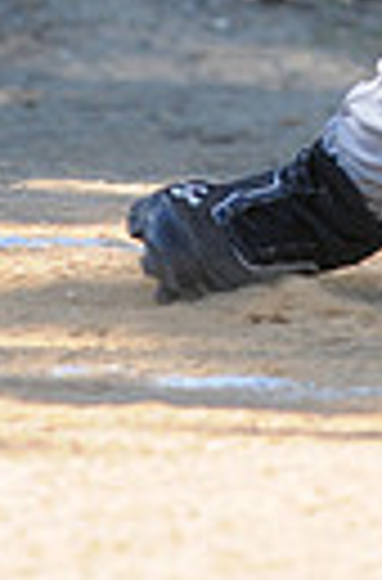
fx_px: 32524
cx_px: 461
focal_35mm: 2027
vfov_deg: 1.0
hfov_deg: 0.7
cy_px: -620
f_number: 4
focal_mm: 300
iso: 400
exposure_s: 1/1000
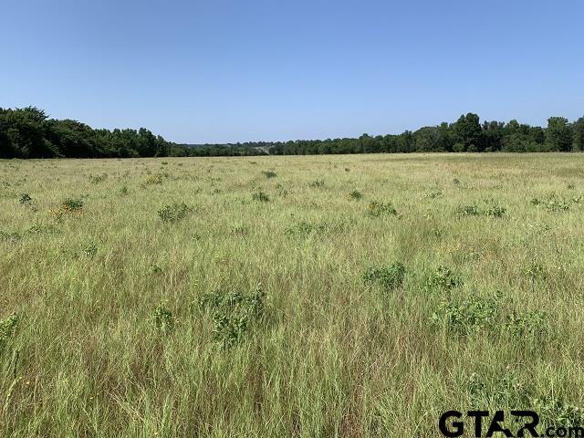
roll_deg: +0.5
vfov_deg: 53.1
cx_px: 292
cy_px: 219
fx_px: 439
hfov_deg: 67.3
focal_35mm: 26
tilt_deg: -8.1
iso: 25
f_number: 1.8
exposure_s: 1/2309
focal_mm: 4.25
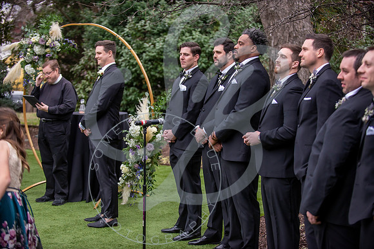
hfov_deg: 28.8
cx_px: 187
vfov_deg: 19.5
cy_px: 124
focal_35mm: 70
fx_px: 727
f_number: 2.8
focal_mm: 70
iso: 640
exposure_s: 1/1000
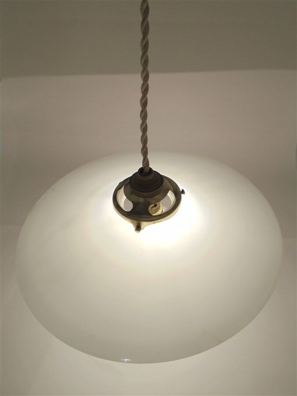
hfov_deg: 41.8
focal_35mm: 34
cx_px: 148
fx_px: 389
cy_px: 198
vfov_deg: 54.0
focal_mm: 6.1
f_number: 4
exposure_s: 1/30
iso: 100
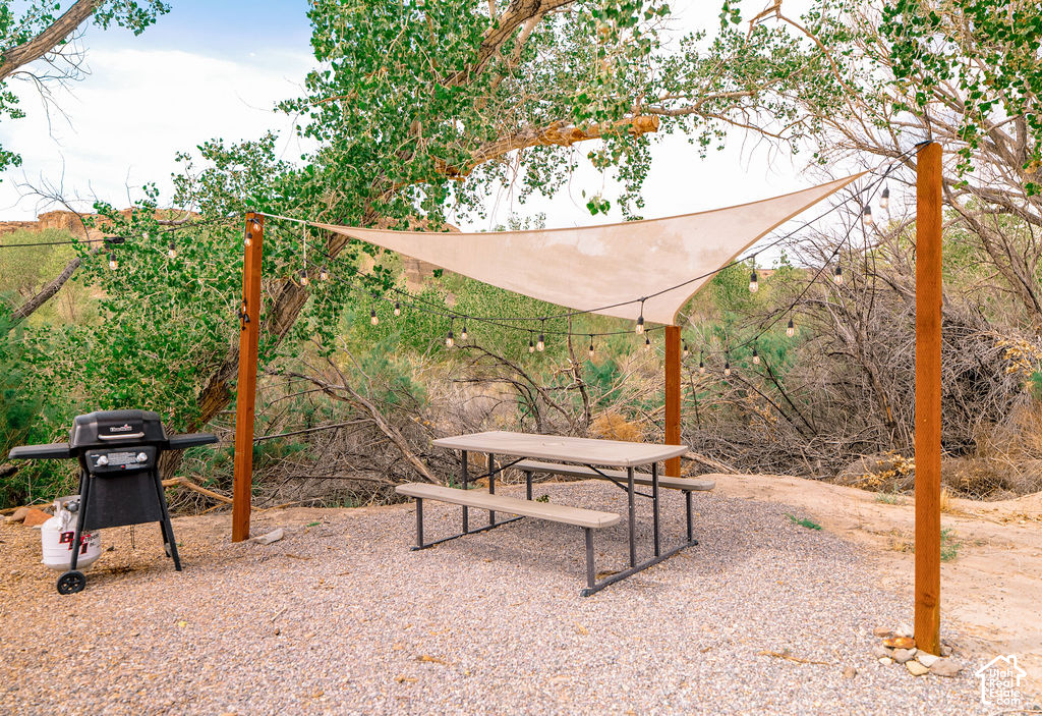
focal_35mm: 26
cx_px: 529
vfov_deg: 50.5
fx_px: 758
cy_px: 354
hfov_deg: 69.0
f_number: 2.8
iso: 320
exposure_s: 1/125
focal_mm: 24
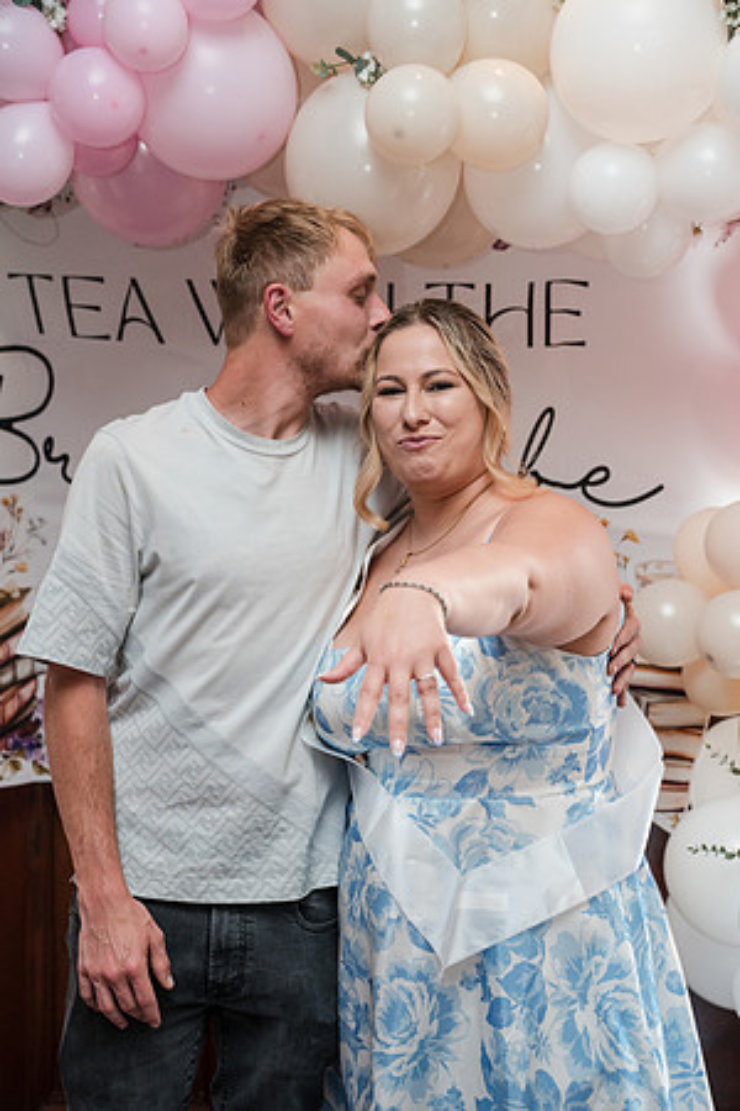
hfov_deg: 21.6
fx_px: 1942
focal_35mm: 63
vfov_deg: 31.9
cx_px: 370
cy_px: 556
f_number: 4
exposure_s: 1/250
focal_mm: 63
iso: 2500
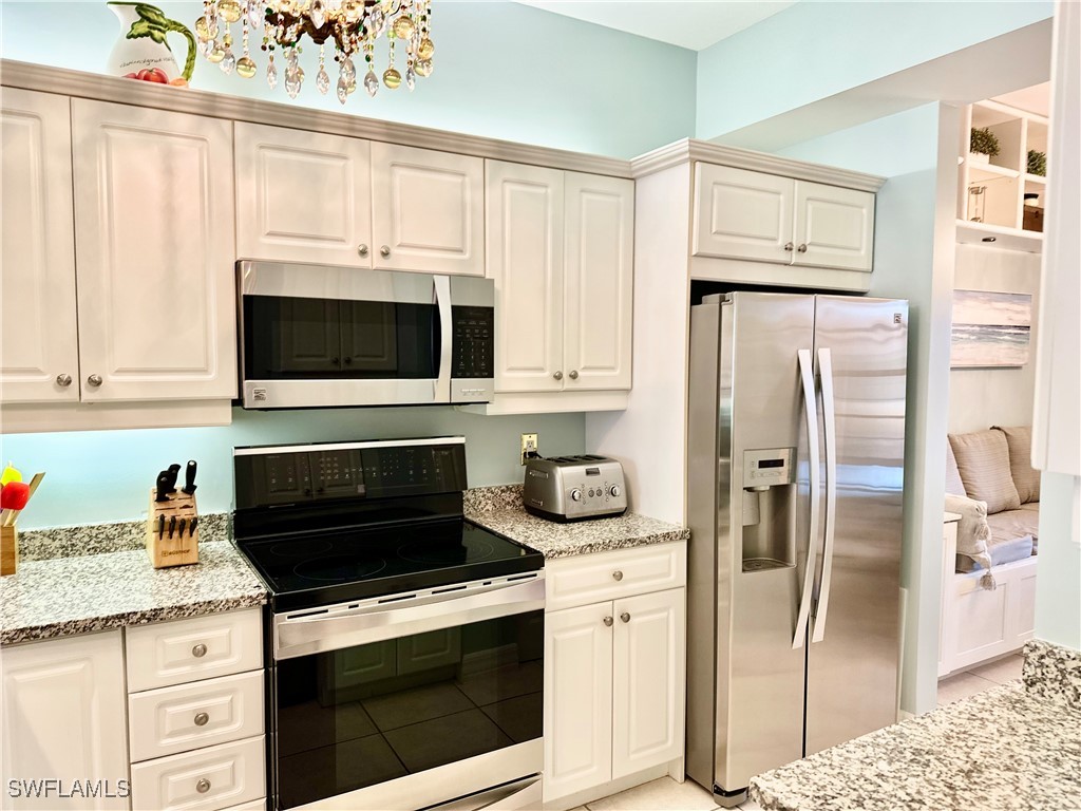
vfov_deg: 56.8
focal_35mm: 24
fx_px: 749
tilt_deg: -2.6
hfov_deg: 71.6
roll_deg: -0.8
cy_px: 406
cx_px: 540
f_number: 1.78
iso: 200
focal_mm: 6.86
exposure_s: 1/120
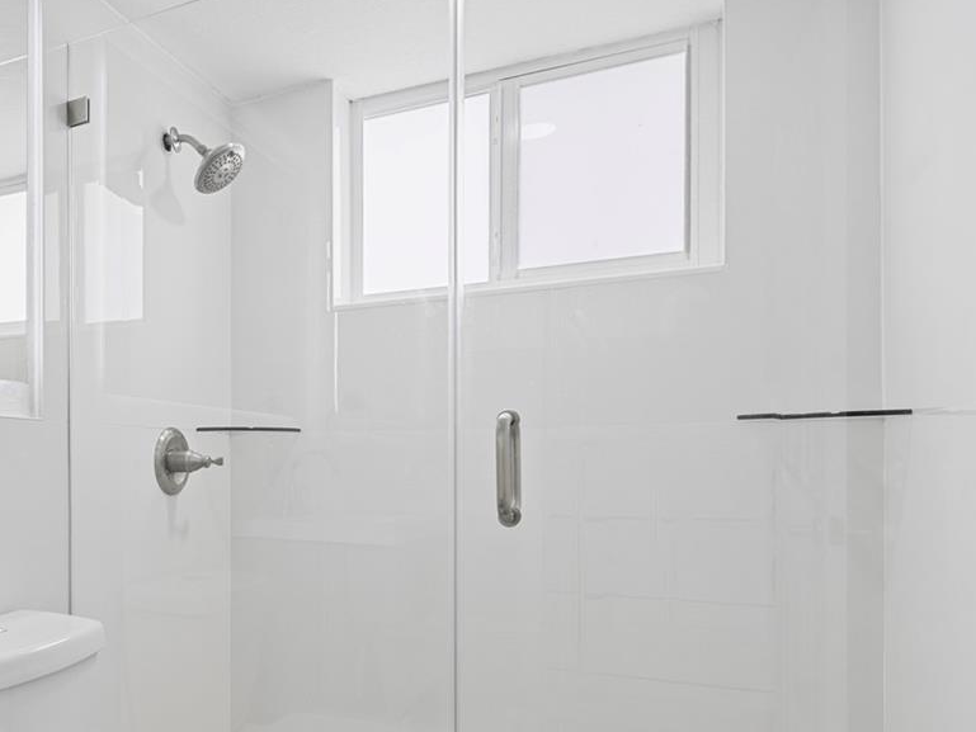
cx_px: 141
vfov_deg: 49.2
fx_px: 790
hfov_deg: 56.7
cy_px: 466
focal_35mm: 28
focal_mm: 14
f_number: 8
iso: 100
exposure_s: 1/4
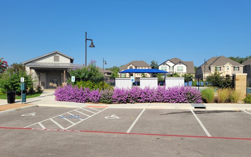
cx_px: 123
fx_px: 198
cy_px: 79
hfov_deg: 64.6
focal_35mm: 29
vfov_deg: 43.1
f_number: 1.8
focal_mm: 5.4
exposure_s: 1/2767
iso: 40
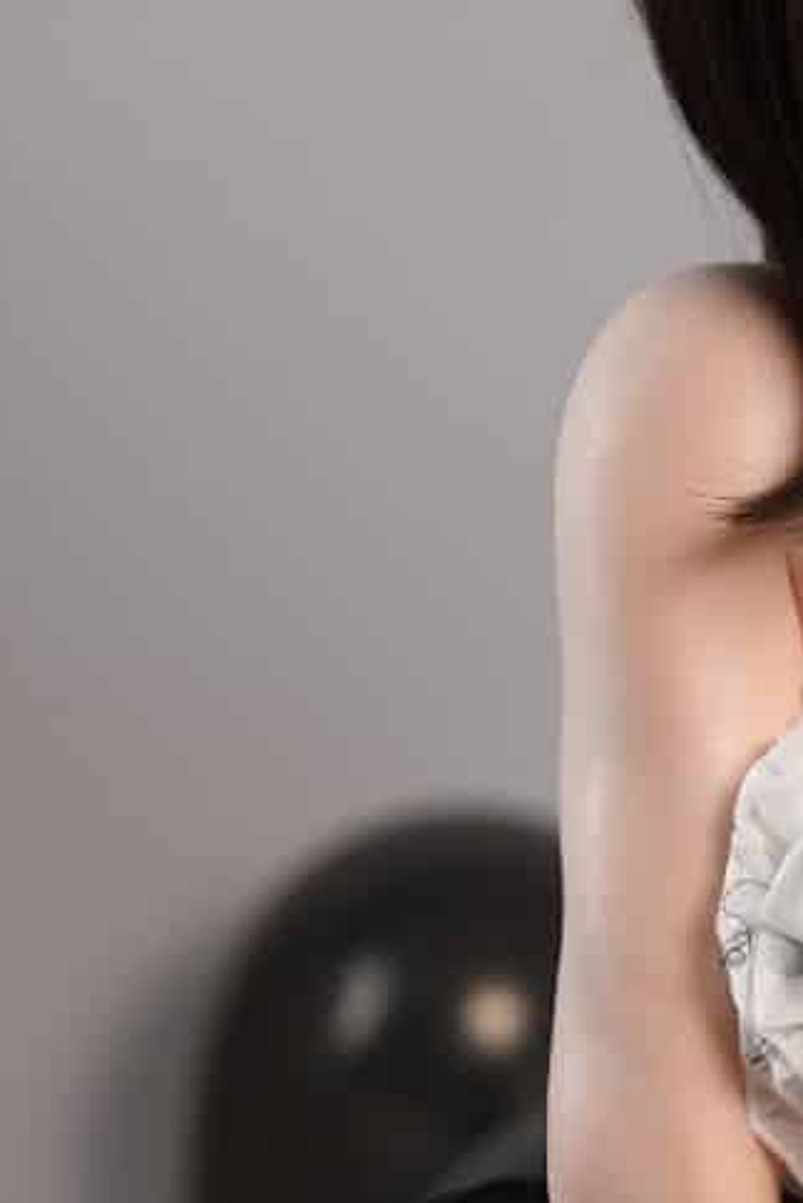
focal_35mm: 217
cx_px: 1034
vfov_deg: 9.5
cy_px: 969
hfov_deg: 6.3
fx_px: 7255
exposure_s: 1/200
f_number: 2.8
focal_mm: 70
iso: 200
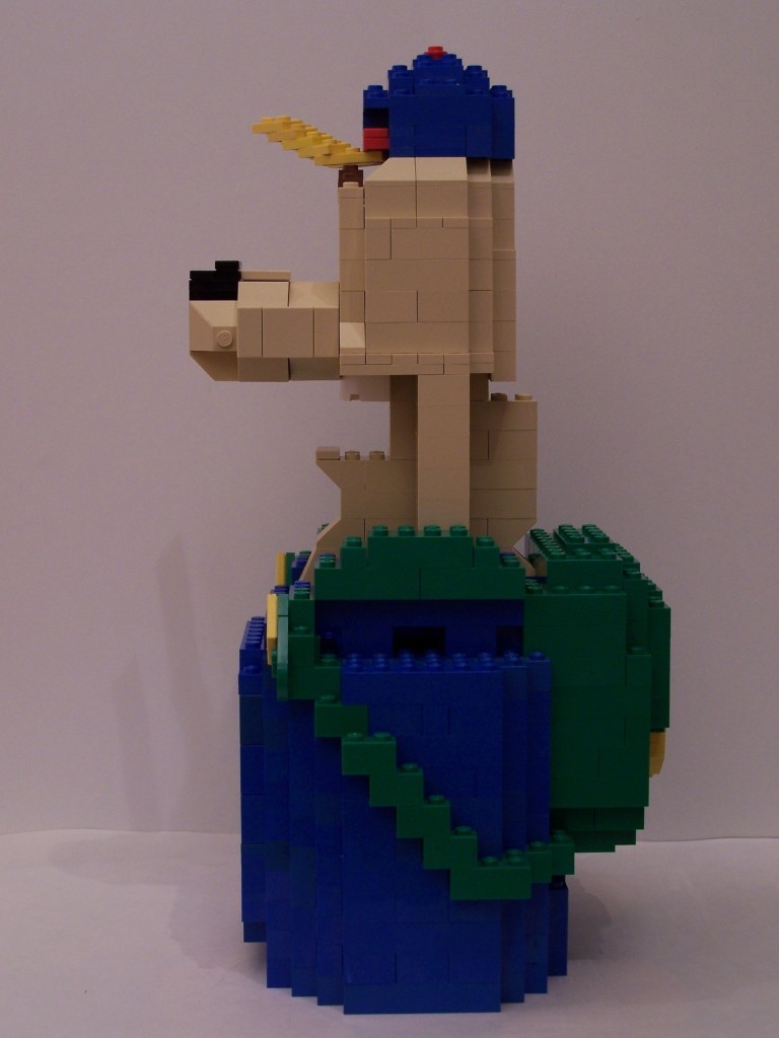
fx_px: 2010
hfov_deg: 21.9
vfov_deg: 29.0
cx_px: 390
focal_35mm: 67
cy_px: 519
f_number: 3.2
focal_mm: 11.1
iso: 80
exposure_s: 1/4
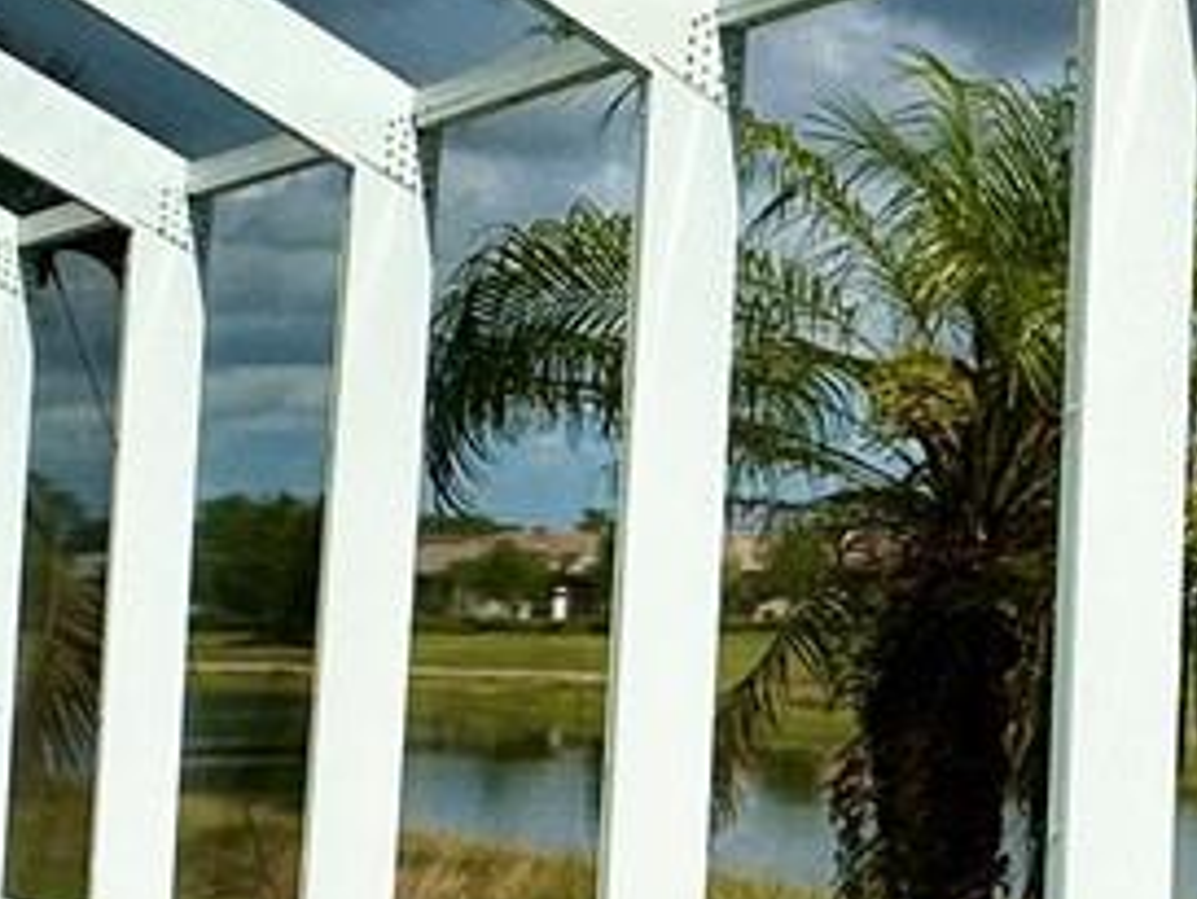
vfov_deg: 18.0
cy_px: 360
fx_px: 2837
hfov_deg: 18.2
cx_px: 2214
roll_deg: +0.6
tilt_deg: +4.1
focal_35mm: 82
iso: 40
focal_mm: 2.22
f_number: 2.2
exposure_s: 1/2304
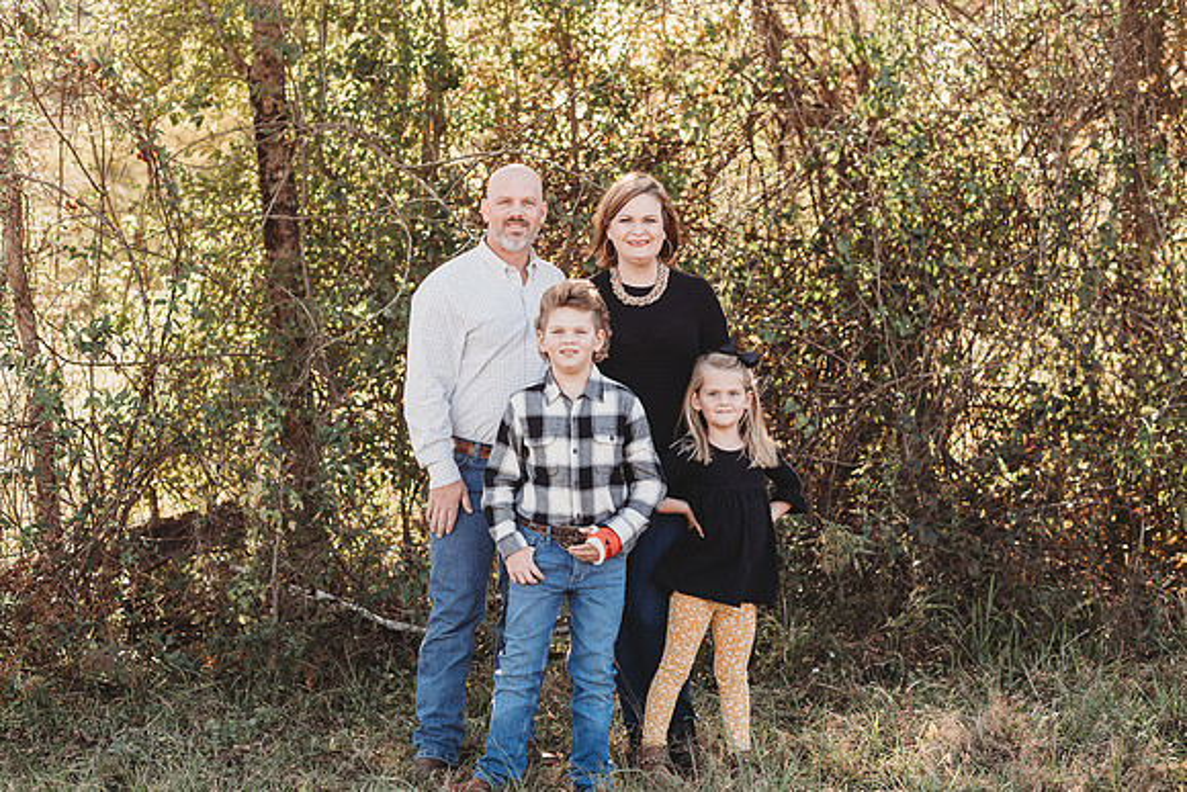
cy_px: 396
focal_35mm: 85
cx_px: 594
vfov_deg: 16.1
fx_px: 2803
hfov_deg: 23.9
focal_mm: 85
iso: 160
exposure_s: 1/320
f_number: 2.8
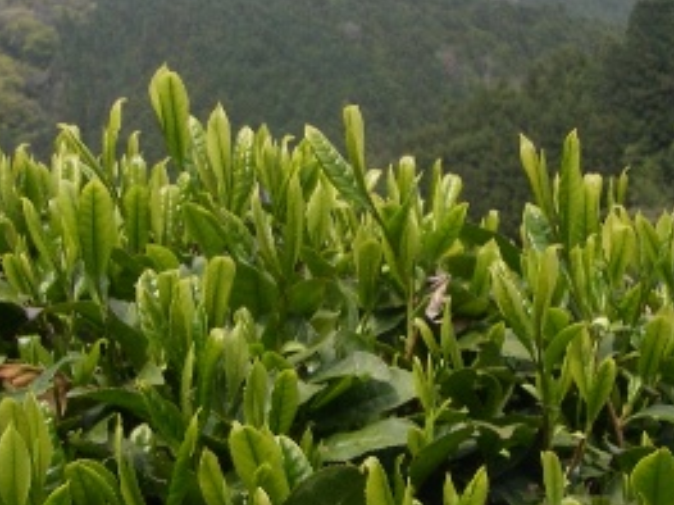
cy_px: 261
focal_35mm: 77
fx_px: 1499
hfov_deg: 25.2
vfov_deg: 19.1
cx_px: 470
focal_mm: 6.3
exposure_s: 1/125
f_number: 6.6
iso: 80
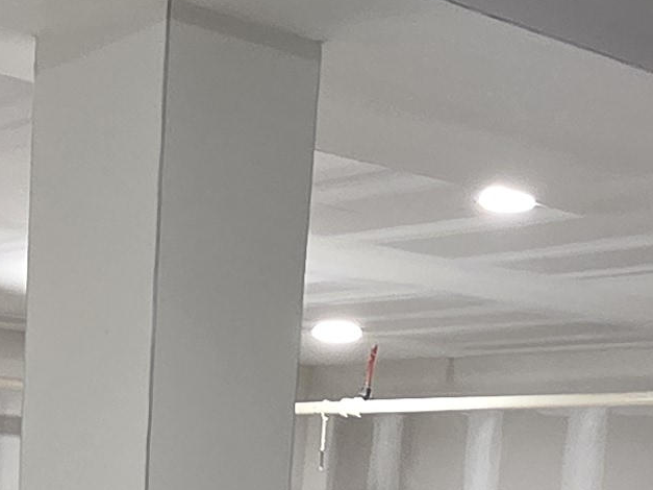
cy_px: 873
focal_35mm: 83
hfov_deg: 22.3
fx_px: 1565
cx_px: -54
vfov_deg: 15.4
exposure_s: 1/50
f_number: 2.2
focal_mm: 2.2
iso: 200
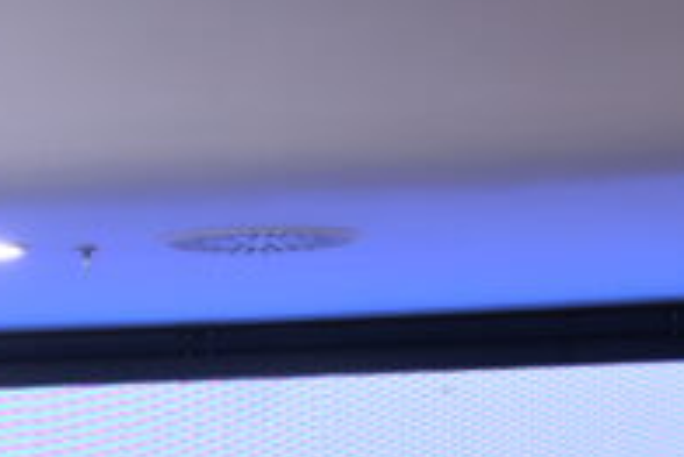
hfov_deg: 5.4
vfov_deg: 3.7
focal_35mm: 370
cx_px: -775
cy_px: 1108
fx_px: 7035
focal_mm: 71
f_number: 3.2
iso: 800
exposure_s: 1/60
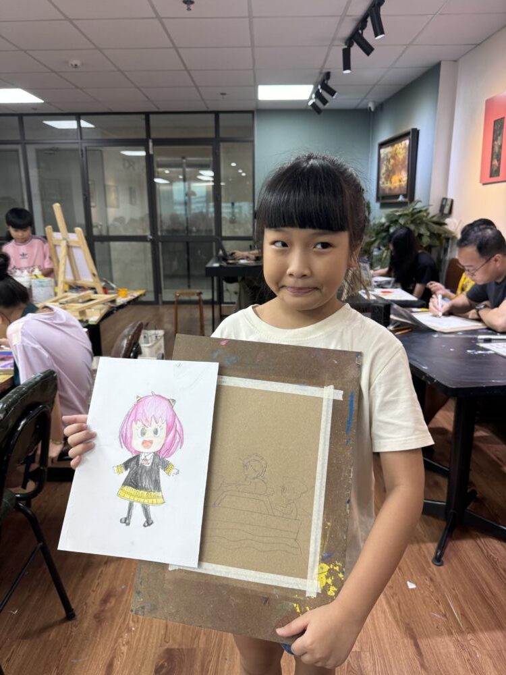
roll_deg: +0.0
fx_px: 468
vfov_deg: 71.6
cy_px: 338
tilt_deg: -13.2
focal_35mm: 24
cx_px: 253
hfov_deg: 56.8
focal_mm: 6.76
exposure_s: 1/100
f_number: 1.78
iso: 100
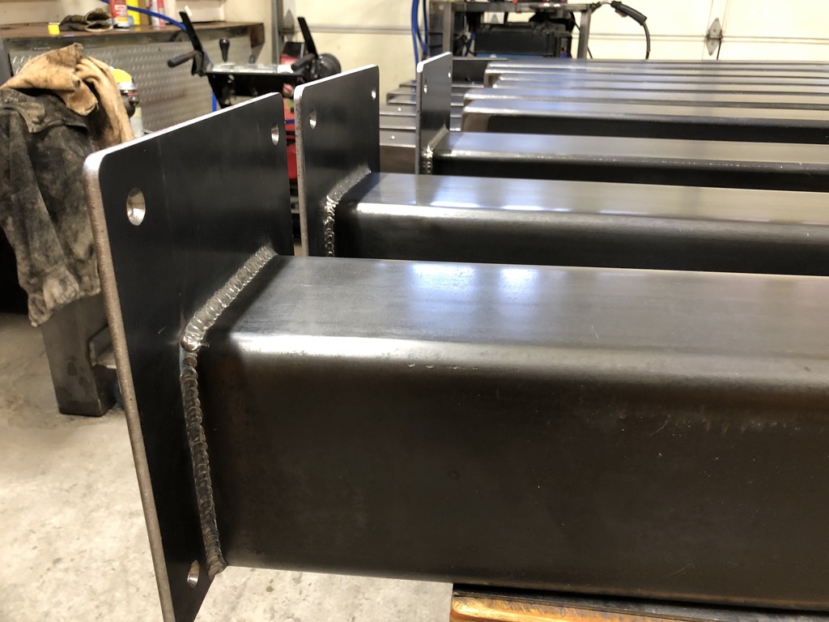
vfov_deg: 49.7
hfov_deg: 63.4
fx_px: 671
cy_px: 311
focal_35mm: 28
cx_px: 414
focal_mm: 4
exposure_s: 1/15
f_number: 1.8
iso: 64
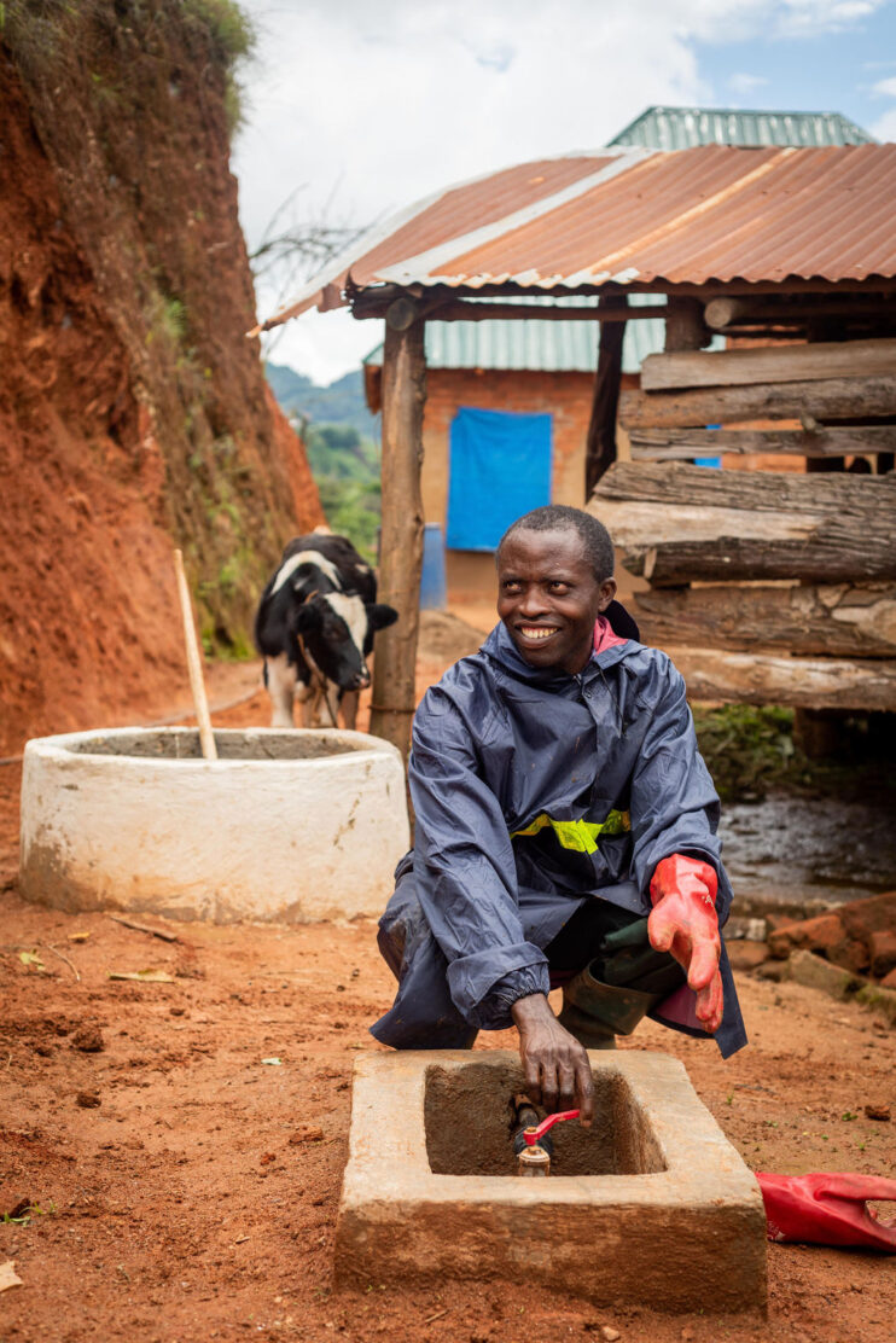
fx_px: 1865
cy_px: 672
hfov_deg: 27.0
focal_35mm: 50
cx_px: 448
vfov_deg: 39.6
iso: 140
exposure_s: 1/800
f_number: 4
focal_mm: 50
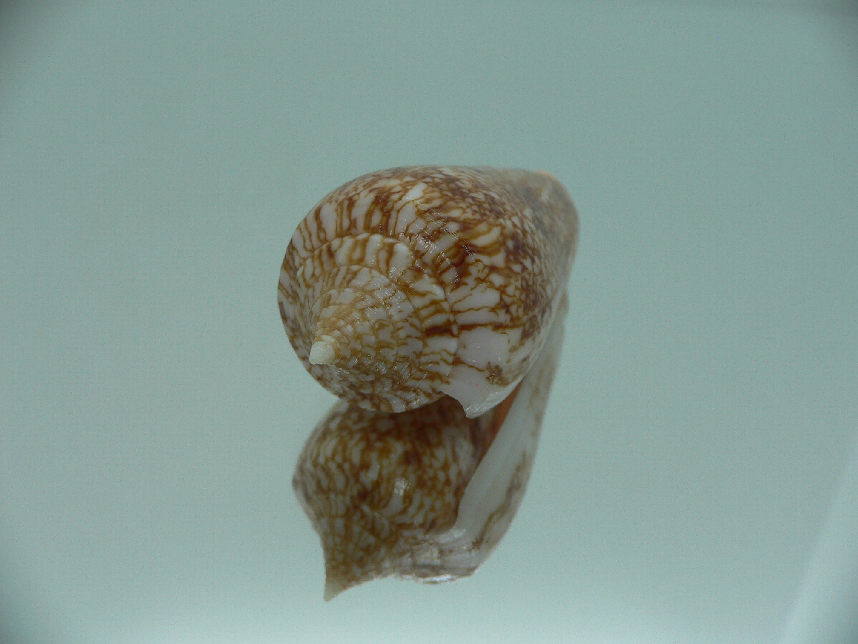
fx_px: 868
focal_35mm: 35
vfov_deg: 40.7
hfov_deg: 52.6
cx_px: 429
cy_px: 322
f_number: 2.8
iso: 80
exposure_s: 1/60
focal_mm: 4.6
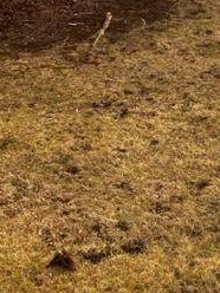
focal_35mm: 67
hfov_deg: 21.8
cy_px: 93
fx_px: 568
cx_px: 158
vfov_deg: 28.7
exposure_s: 1/1029
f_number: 1.5
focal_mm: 5.7
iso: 50
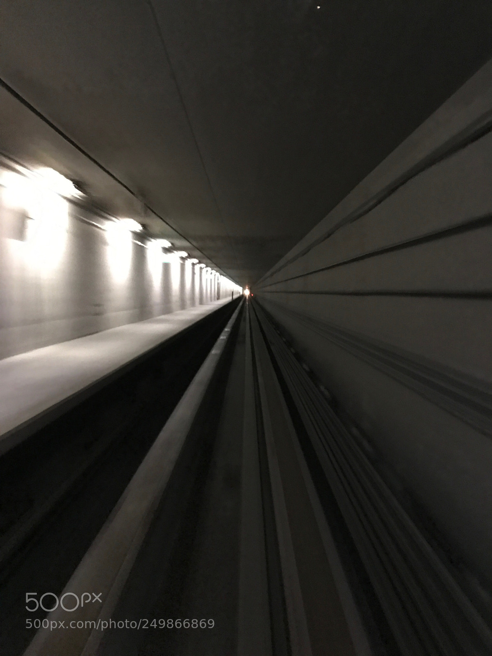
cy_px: 328
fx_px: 531
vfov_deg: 63.4
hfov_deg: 49.7
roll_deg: -0.9
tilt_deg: -2.8
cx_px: 246
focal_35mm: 28
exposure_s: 1/4
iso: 200
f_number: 1.8
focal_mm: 3.99
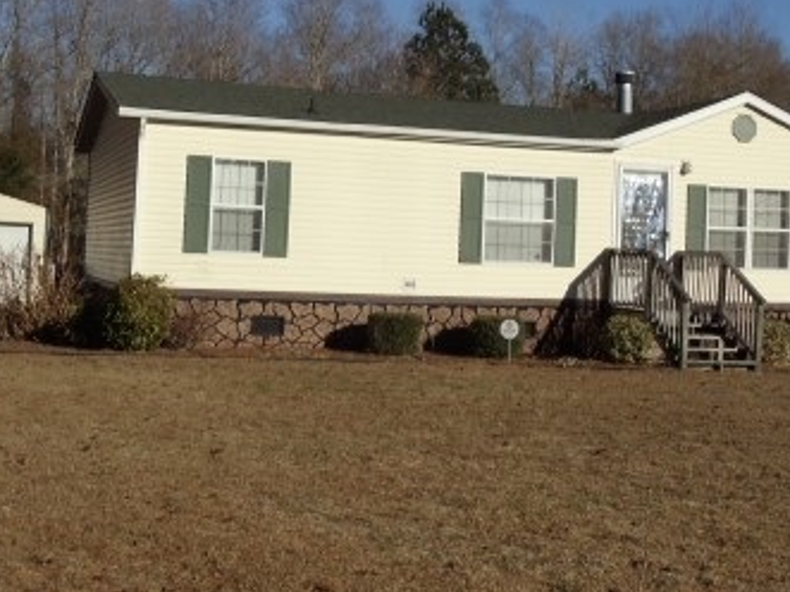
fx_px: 1939
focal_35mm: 85
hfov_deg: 23.0
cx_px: 427
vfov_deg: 17.3
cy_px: 215
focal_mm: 6
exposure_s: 1/640
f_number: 7.1
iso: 100
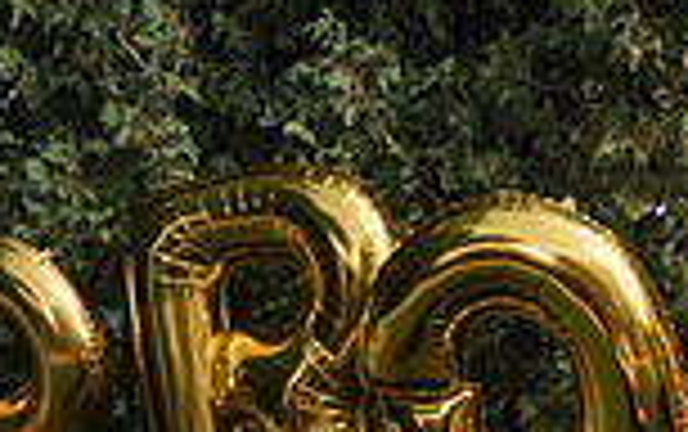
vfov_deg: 11.4
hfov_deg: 19.7
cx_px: 495
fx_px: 1971
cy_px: 846
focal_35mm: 105
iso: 100
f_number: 5
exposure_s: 1/250
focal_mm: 35
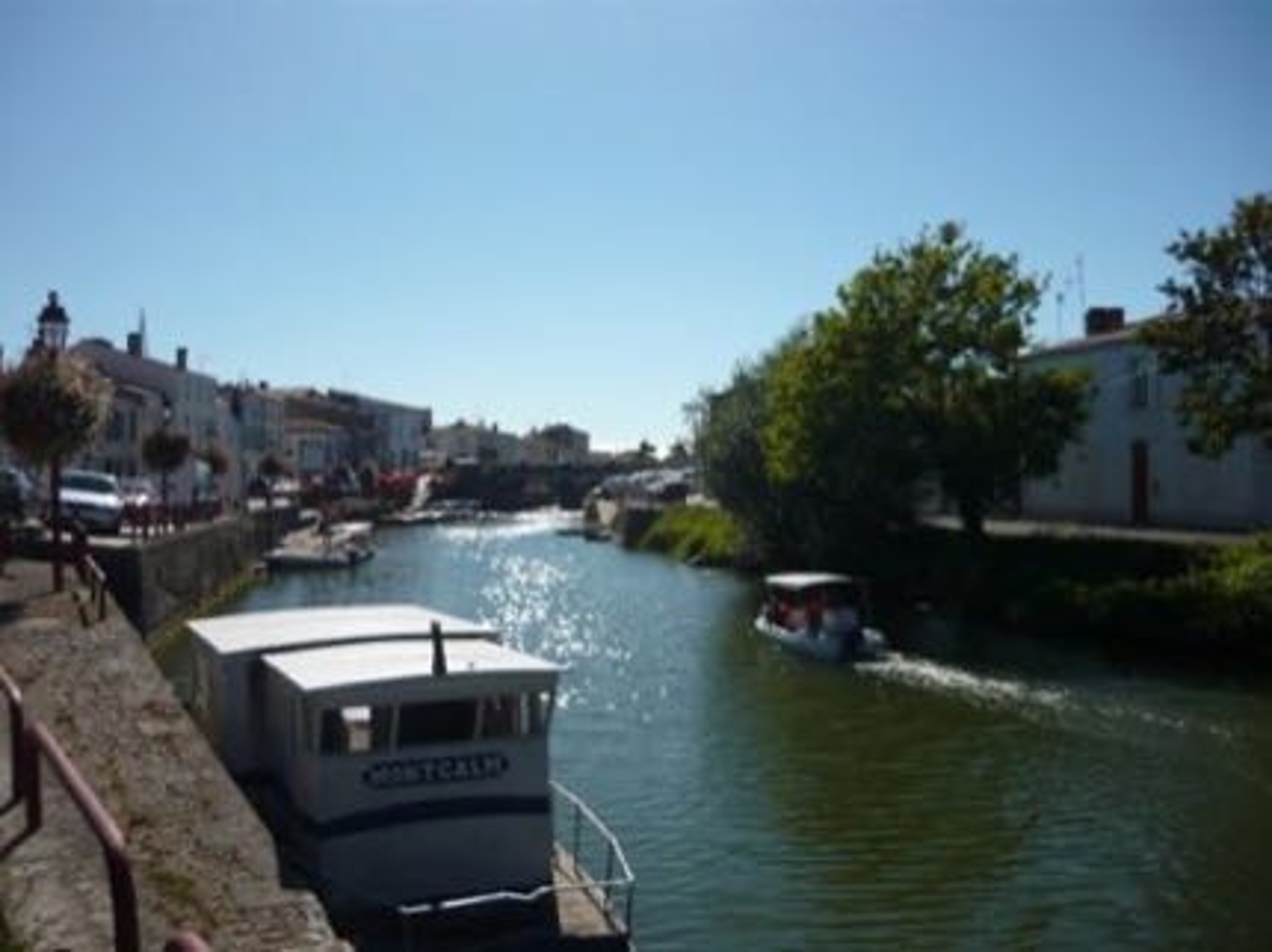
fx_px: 1212
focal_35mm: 33
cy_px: 476
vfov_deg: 42.9
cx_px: 636
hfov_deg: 55.4
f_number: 8
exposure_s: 1/400
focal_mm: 5.5
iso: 100
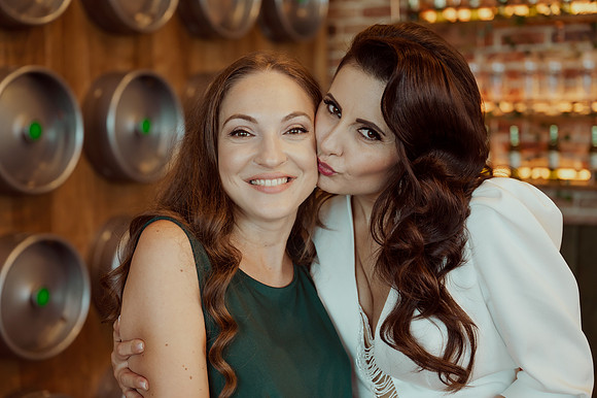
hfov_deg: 33.4
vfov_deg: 22.6
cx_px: 298
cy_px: 199
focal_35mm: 60
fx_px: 994
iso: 800
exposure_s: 1/125
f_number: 3.5
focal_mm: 60
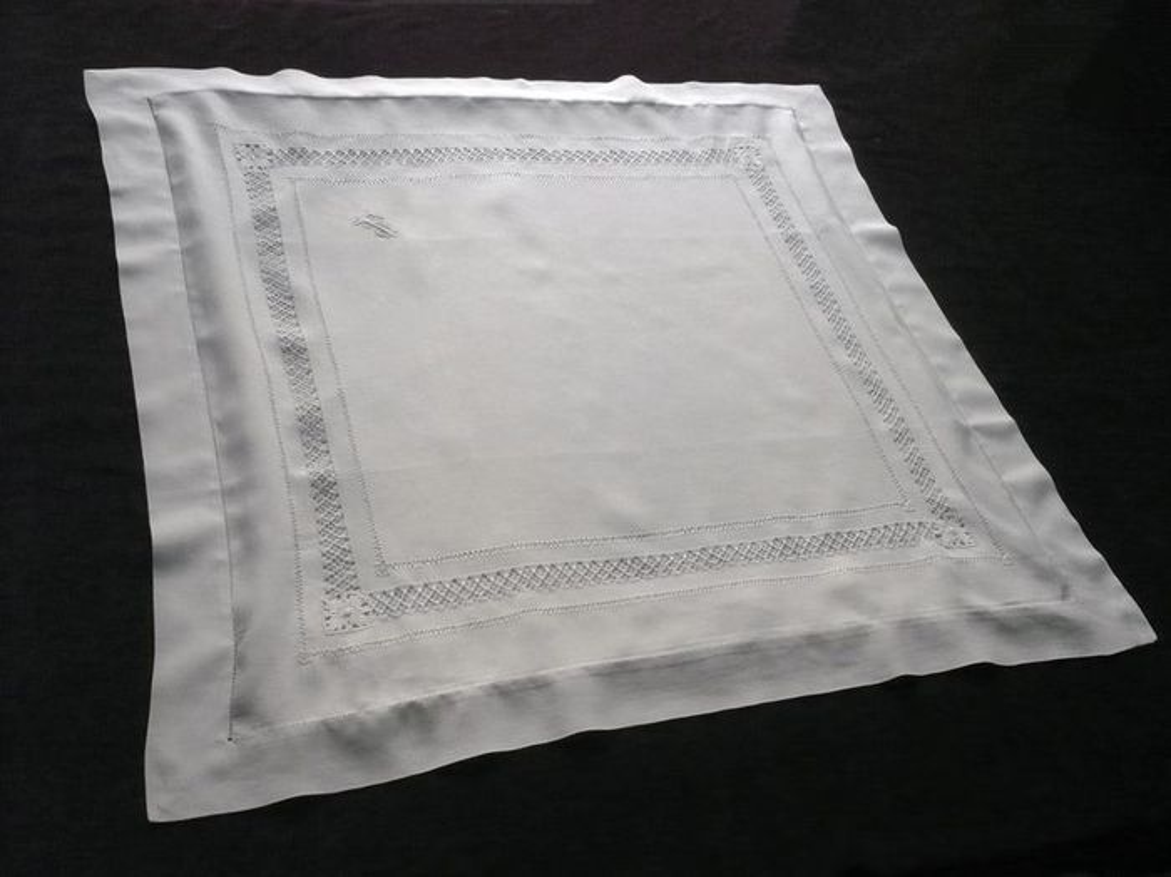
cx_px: 586
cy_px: 438
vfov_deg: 40.7
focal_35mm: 35
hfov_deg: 52.7
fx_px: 1183
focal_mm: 5.8
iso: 400
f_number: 2.8
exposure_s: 1/500
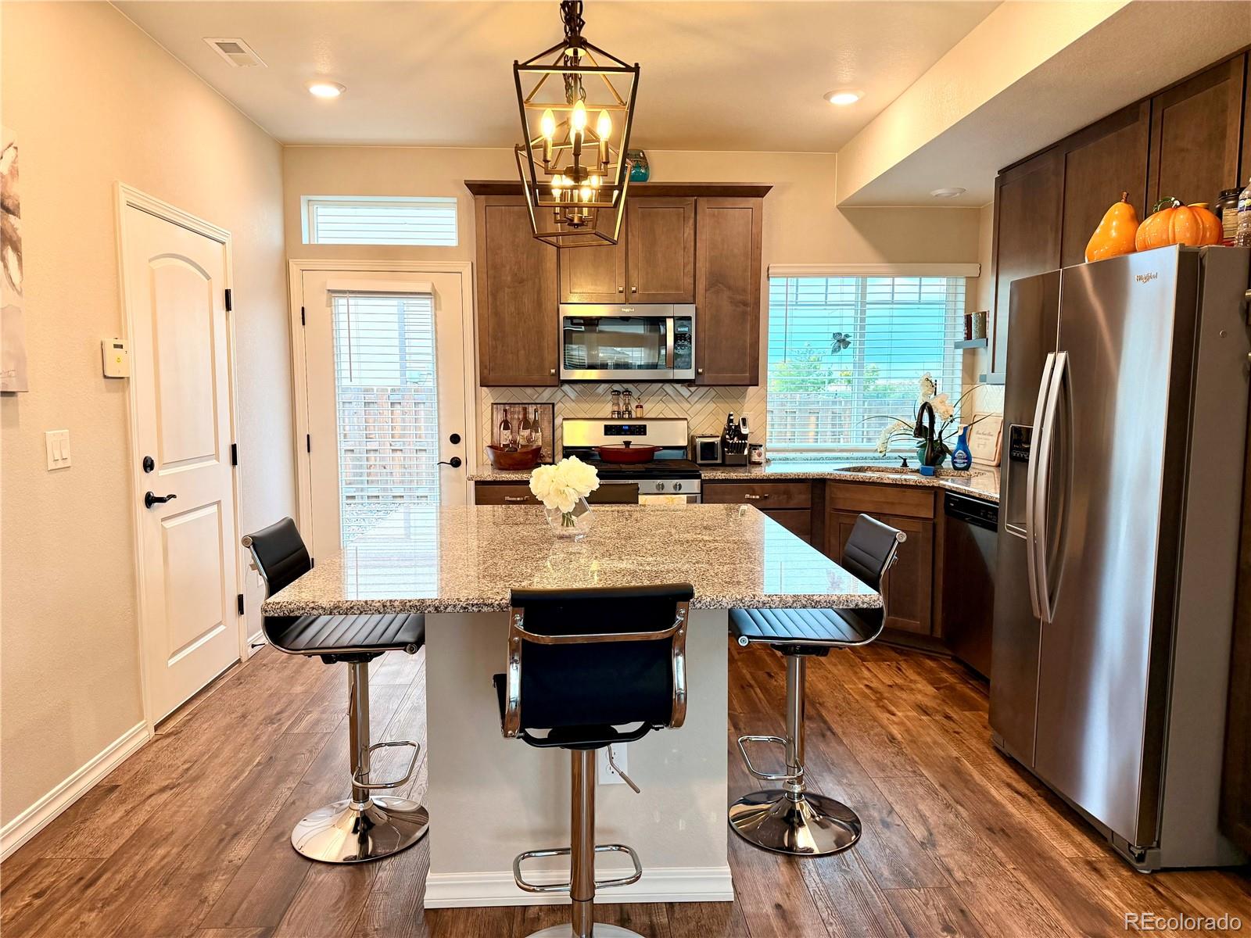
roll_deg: +0.3
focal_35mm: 24
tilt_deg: -5.7
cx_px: 626
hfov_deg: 71.6
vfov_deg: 56.8
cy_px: 469
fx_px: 867
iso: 160
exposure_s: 1/120
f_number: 1.78
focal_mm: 6.76
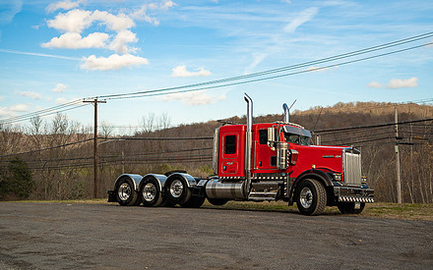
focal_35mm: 47
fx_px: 555
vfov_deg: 27.2
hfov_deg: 42.6
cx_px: 240
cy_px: 88
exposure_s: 1/125
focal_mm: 35
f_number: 2.2
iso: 100
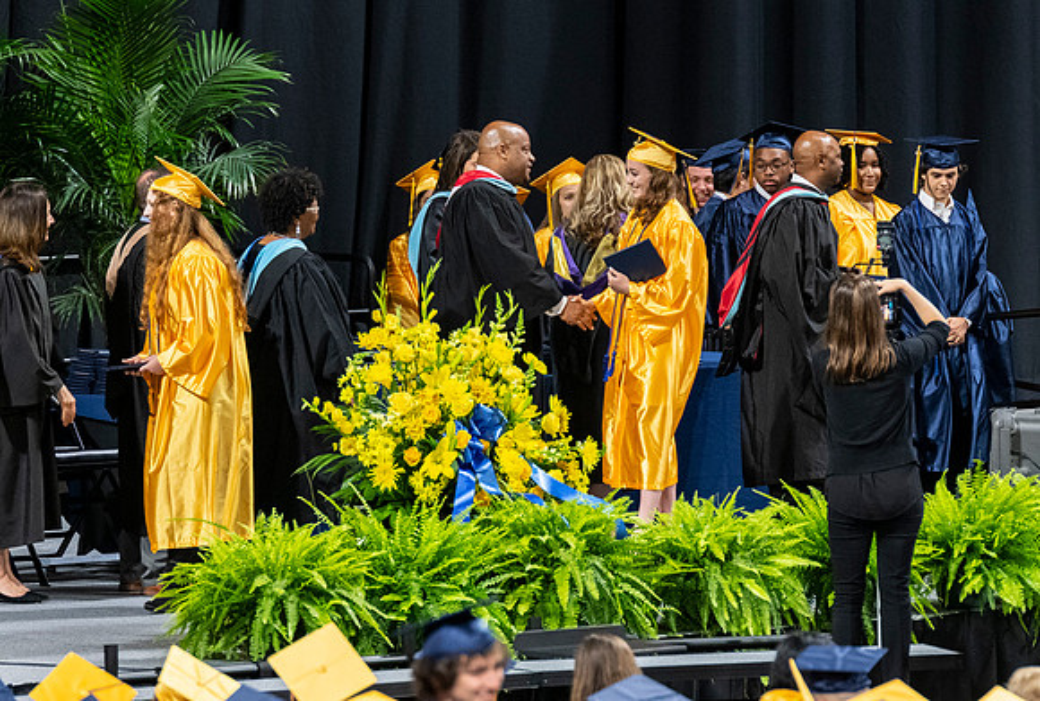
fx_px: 9779
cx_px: 650
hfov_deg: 6.1
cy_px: 356
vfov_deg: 4.1
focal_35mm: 337
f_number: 4
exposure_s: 1/200
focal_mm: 190
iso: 2000
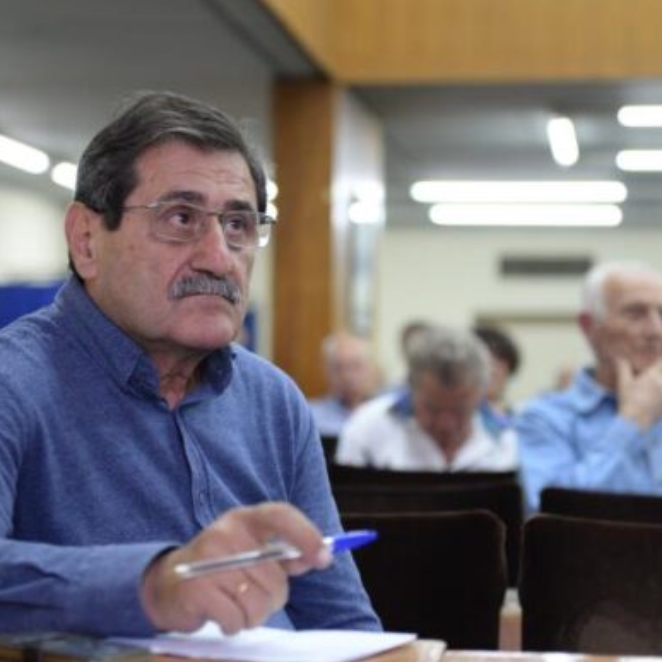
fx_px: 1947
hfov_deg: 19.3
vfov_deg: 19.3
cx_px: 276
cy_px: 332
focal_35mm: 90
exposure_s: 1/100
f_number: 3.2
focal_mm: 70
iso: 1600
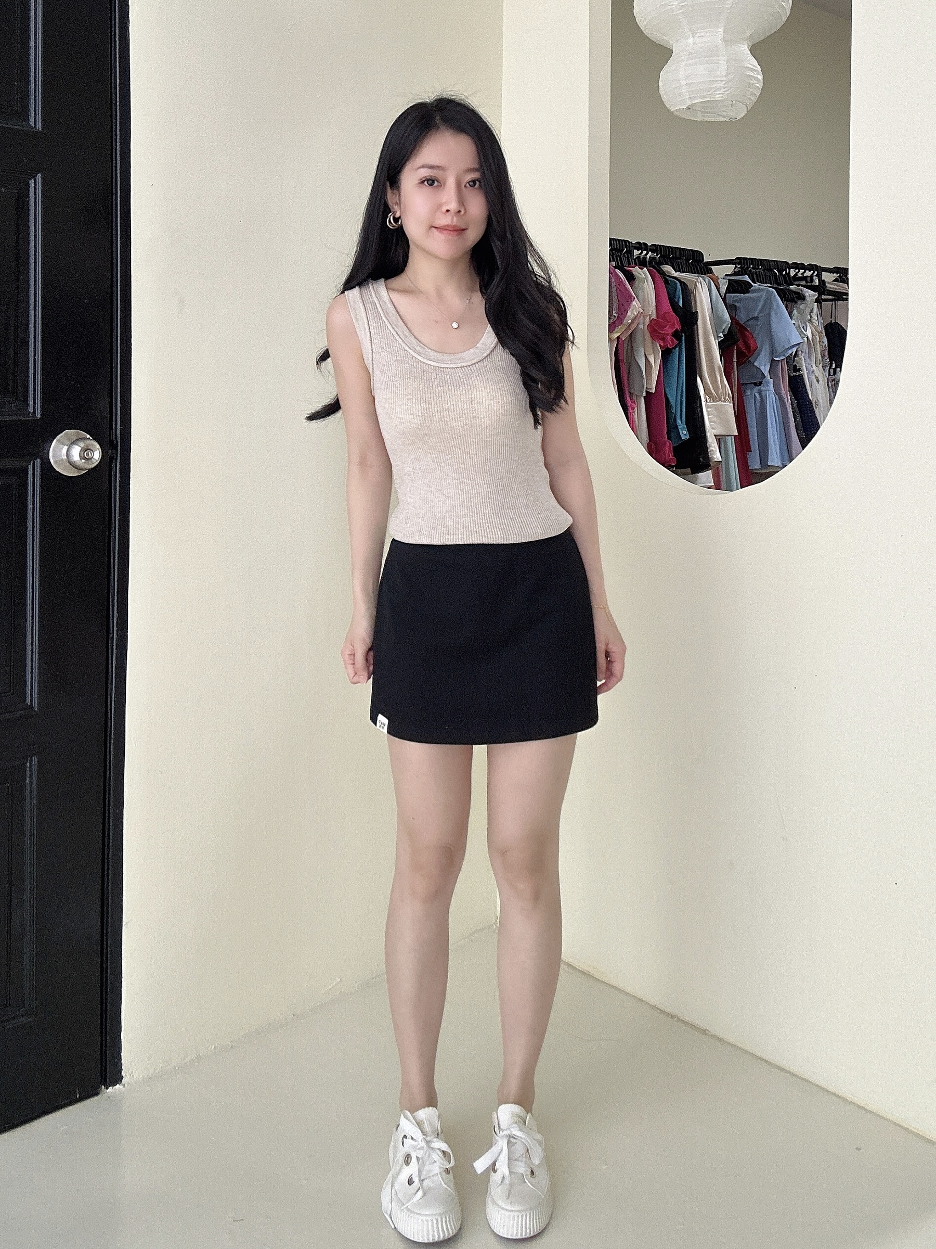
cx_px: 468
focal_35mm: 23
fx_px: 829
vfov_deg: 73.9
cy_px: 624
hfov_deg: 58.9
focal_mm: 2.69
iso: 100
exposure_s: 1/60
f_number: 1.9
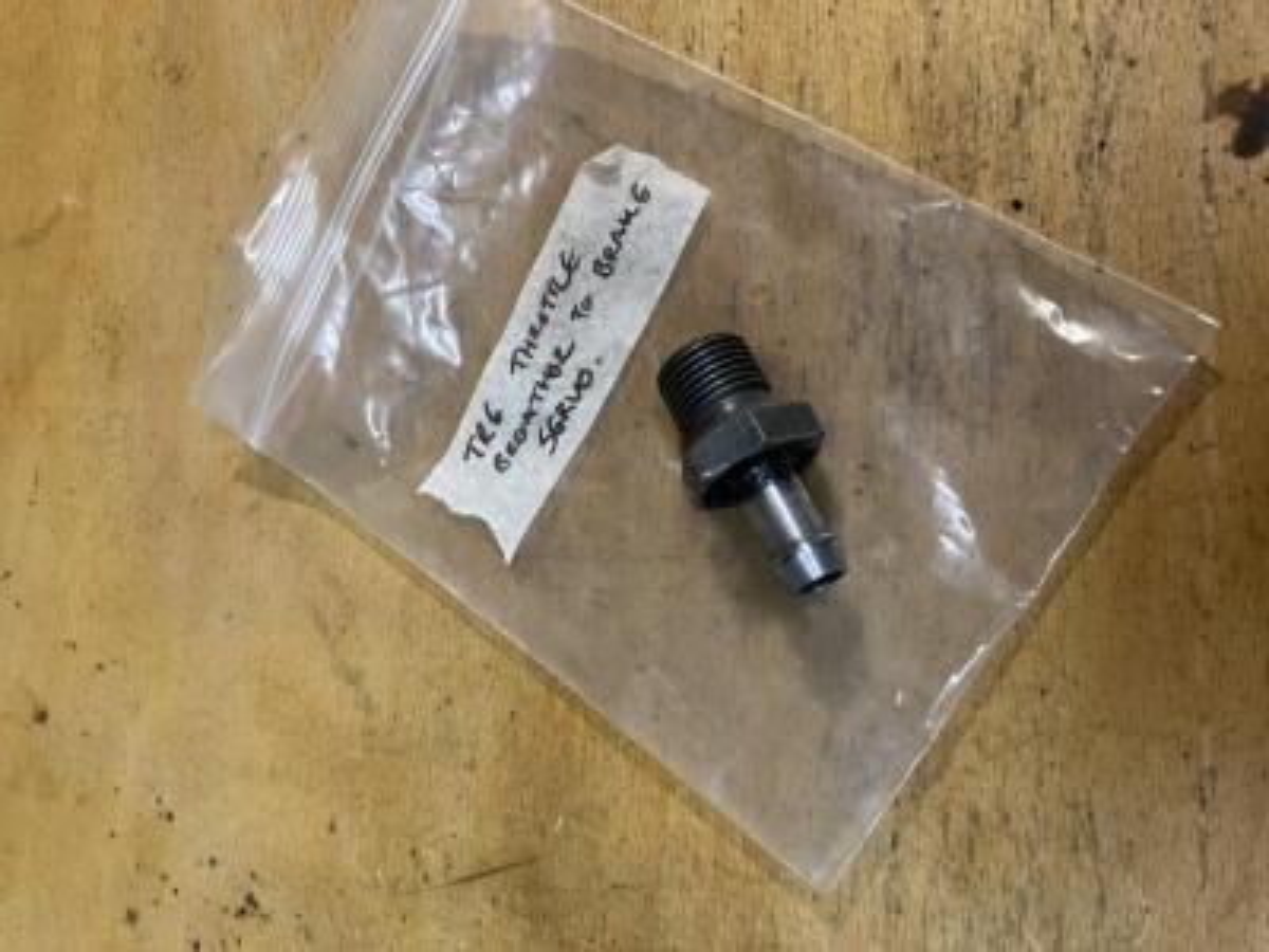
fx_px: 1026
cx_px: 634
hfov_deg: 63.4
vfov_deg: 49.7
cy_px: 476
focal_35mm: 28
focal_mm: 3.99
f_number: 1.8
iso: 80
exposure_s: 1/50
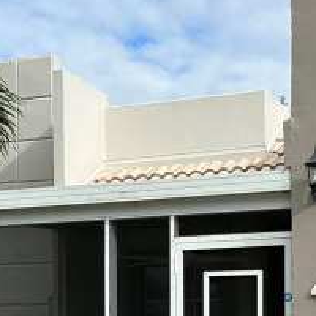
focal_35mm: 85
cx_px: 248
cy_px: 337
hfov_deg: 20.2
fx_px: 878
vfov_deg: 19.6
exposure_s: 1/4016
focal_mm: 6.86
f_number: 1.78
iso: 80
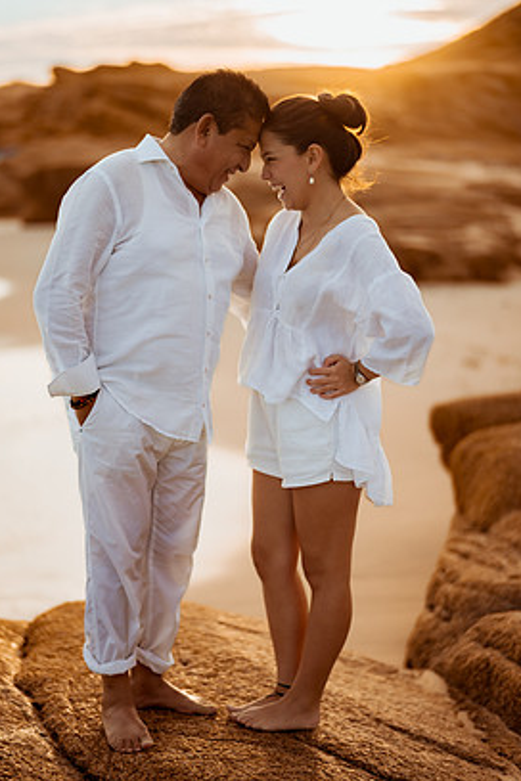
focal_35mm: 64
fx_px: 1389
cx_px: 247
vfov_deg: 31.4
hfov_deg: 21.2
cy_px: 400
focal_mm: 58
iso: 80
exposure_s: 1/3200
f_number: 1.4
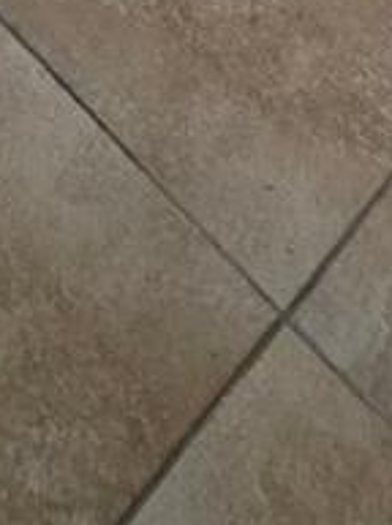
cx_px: -201
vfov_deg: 11.8
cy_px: -1017
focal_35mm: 81
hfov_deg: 16.5
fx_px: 1227
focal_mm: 2.2
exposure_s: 1/60
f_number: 1.9
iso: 320
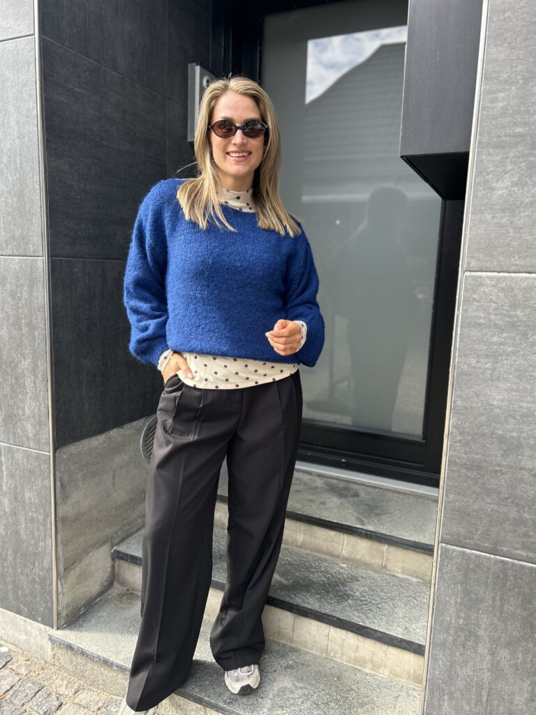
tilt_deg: -9.6
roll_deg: -1.9
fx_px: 537
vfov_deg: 67.3
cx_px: 268
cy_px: 358
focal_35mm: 26
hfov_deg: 53.1
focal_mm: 5.7
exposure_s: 1/397
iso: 50
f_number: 1.5
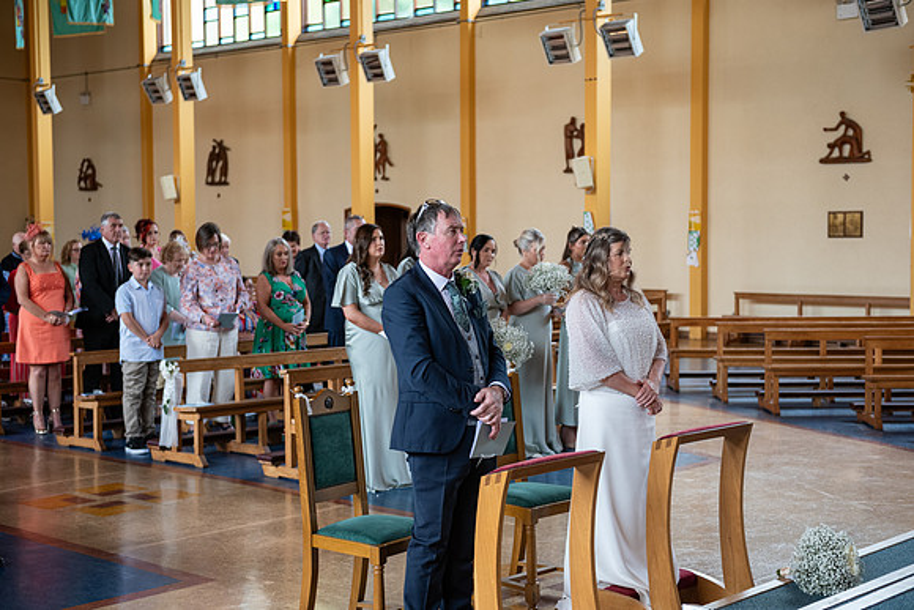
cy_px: 305
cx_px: 457
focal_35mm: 56
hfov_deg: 35.6
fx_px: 1422
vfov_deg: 24.2
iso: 640
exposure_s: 1/160
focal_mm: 56
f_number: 3.5
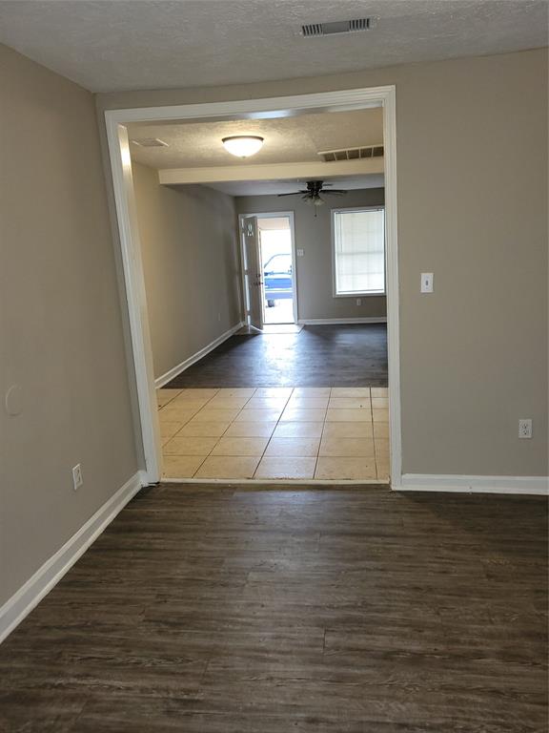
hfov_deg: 53.1
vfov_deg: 67.3
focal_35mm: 26
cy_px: 366
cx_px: 274
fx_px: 550
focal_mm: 5.4
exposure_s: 1/24
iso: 125
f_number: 1.8
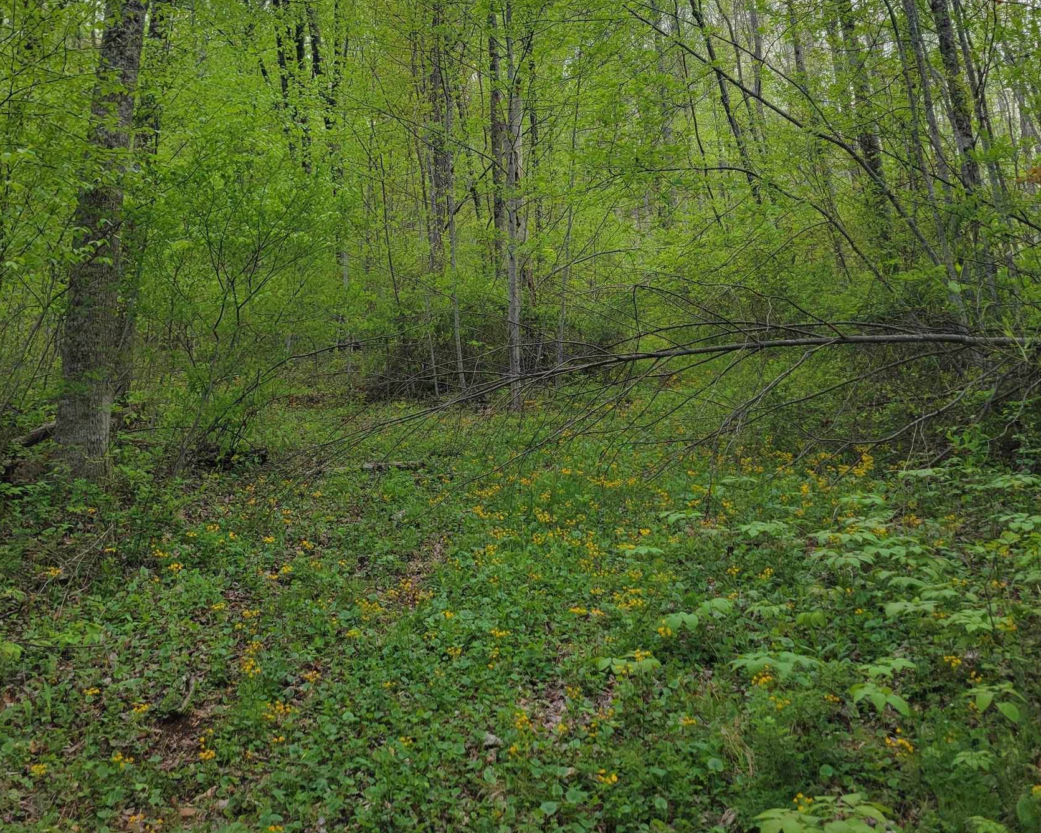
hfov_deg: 51.5
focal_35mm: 35
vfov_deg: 40.5
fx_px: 1078
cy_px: 167
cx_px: 506
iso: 40
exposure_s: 1/299
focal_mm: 5.4
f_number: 1.8
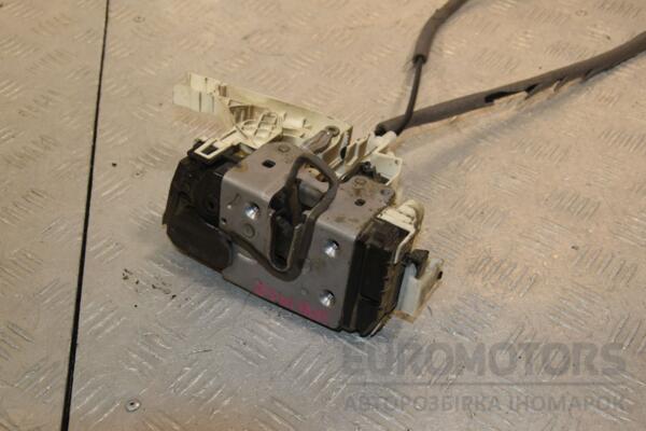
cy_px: 216
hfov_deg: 38.9
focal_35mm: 51
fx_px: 915
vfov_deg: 26.5
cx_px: 323
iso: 800
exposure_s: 1/200
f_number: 8
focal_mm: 34
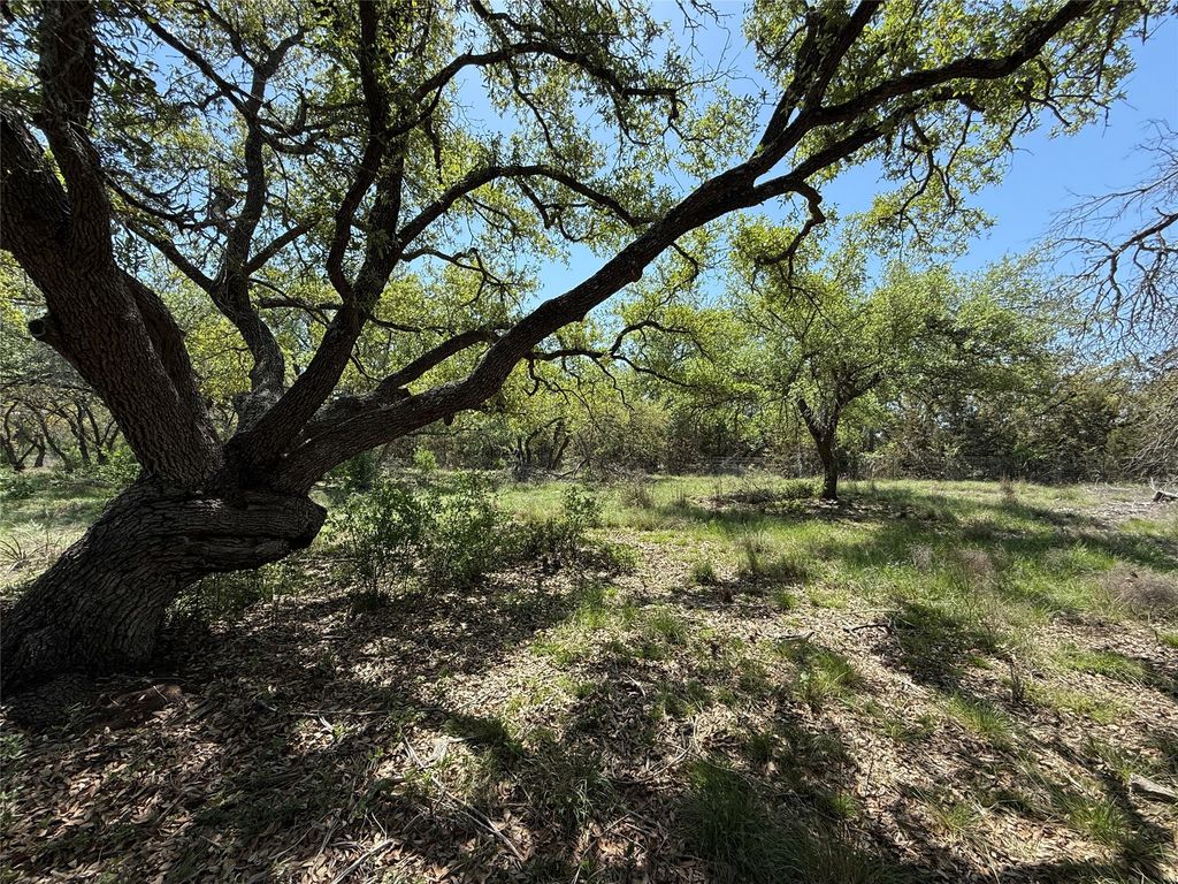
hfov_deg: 102.1
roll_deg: -1.3
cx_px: 589
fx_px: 476
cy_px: 442
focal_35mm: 14
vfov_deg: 85.7
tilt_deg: +3.1
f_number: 2.2
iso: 64
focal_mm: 2.22
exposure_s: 1/928
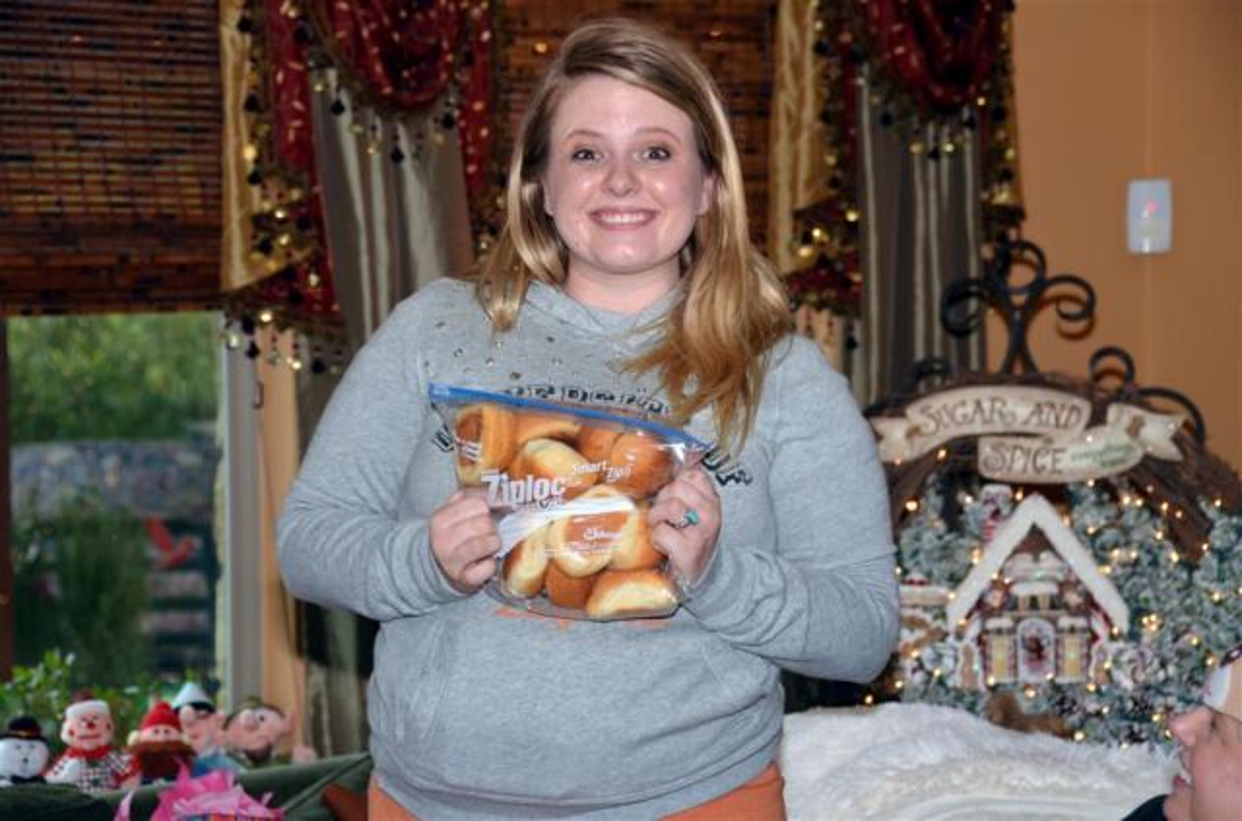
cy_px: 410
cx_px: 621
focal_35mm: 105
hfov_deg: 19.5
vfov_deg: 13.0
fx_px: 3613
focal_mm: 70
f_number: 5
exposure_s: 1/60
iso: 100
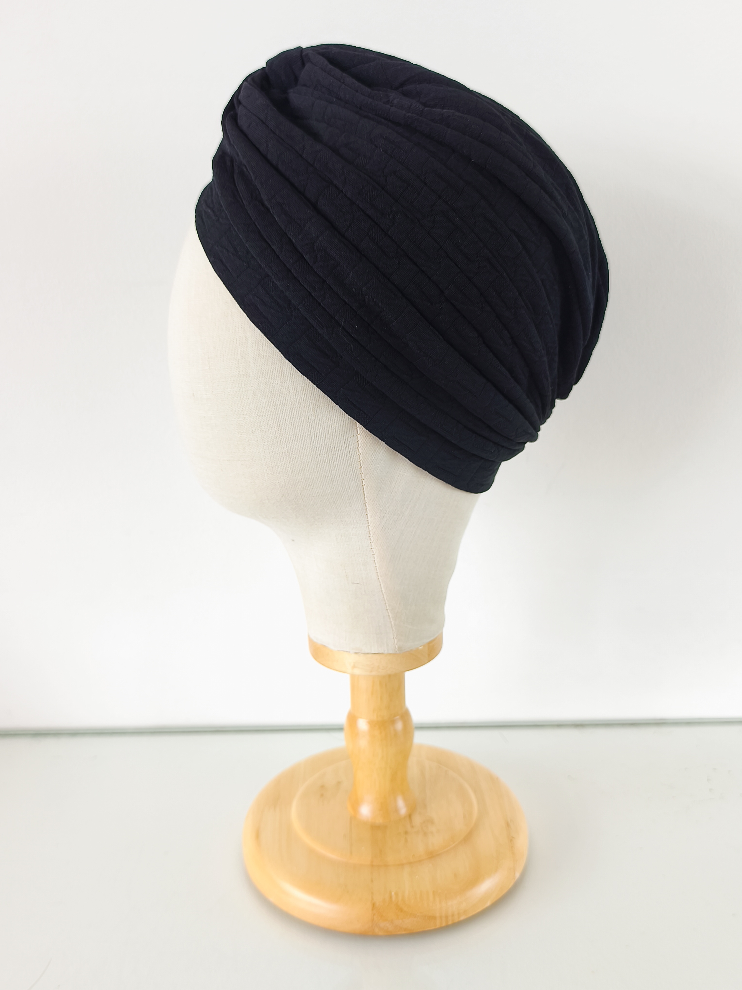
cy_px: 495
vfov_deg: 56.8
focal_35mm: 32
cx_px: 371
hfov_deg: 44.2
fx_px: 915
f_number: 1.65
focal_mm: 6.14
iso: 50
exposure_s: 1/80
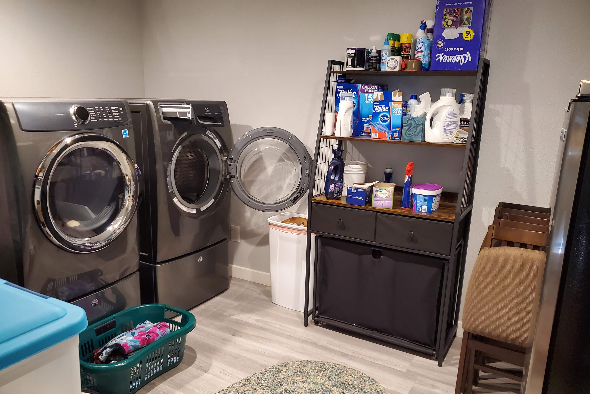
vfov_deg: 46.4
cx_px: 290
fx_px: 459
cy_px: 214
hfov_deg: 65.5
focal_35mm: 28
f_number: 1.5
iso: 320
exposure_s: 1/40
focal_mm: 4.3
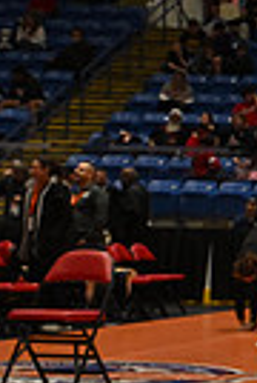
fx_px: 1609
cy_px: 199
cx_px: 780
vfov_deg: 13.6
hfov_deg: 7.9
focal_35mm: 151
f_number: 5.6
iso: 800
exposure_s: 1/160
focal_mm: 35
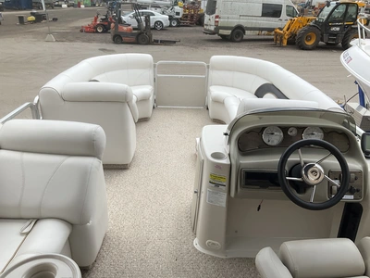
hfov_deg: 61.7
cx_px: 185
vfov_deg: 48.2
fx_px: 310
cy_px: 139
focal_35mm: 29
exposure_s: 1/1730
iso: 25
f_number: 1.8
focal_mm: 3
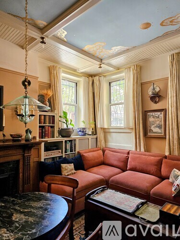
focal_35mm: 23
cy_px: 120
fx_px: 159
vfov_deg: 73.9
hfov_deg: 58.9
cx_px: 90
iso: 320
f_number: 1.7
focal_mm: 6.3
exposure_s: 1/120
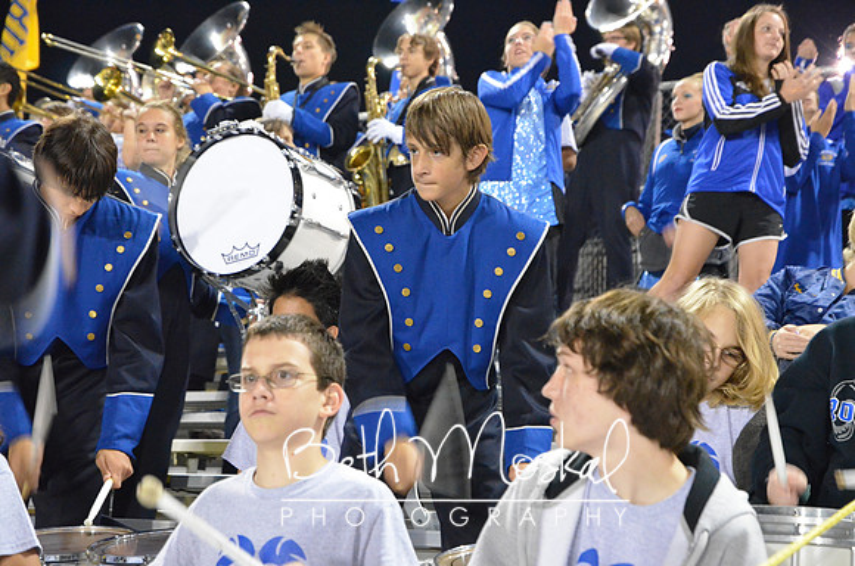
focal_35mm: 75
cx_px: 428
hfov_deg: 27.0
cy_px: 283
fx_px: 1777
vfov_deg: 18.1
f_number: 3.5
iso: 6400
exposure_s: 1/50
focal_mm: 50
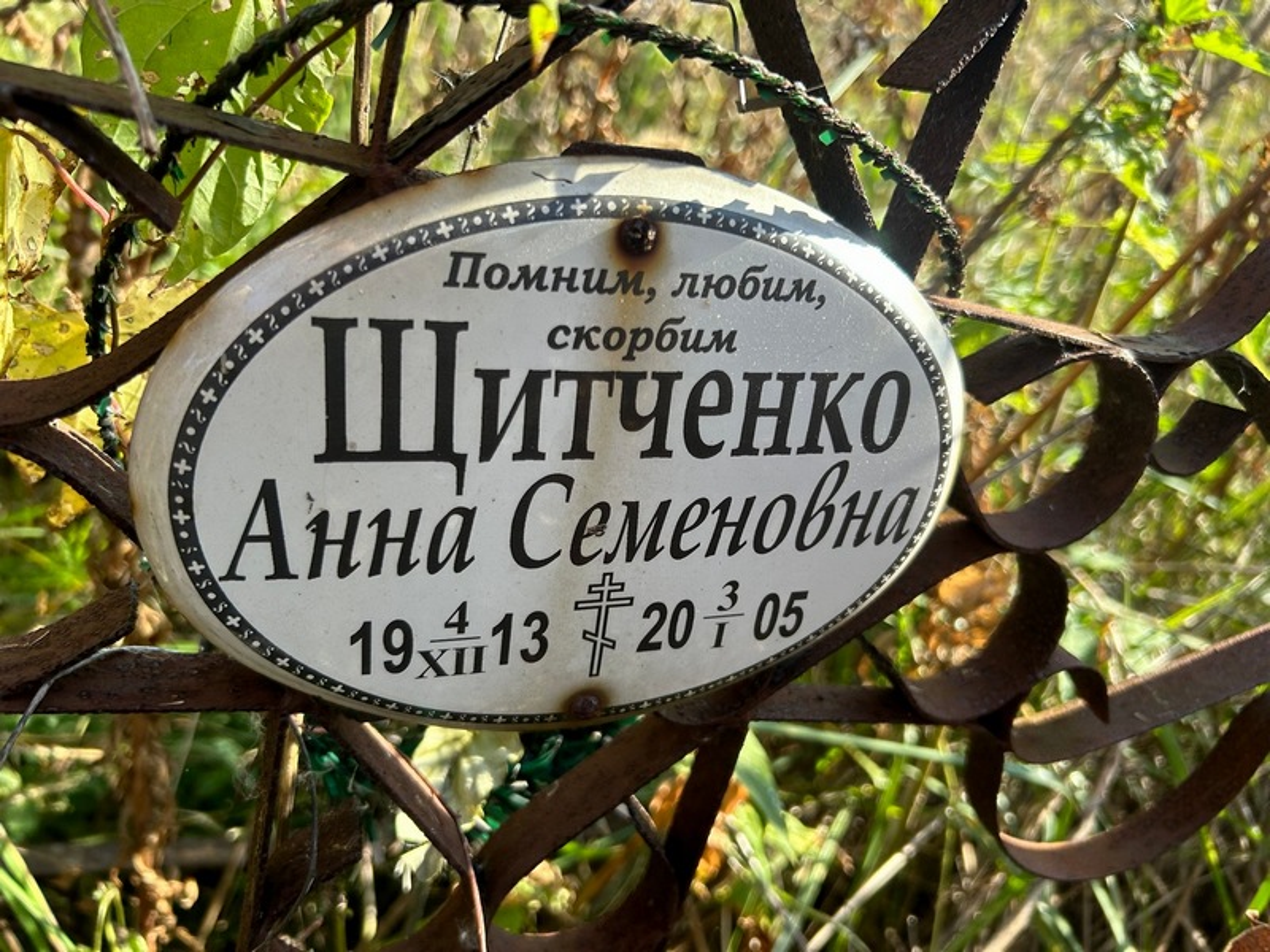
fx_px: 954
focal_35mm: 26
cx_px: 635
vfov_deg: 53.1
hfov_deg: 67.3
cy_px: 476
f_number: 1.5
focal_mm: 5.7
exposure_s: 1/502
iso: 50
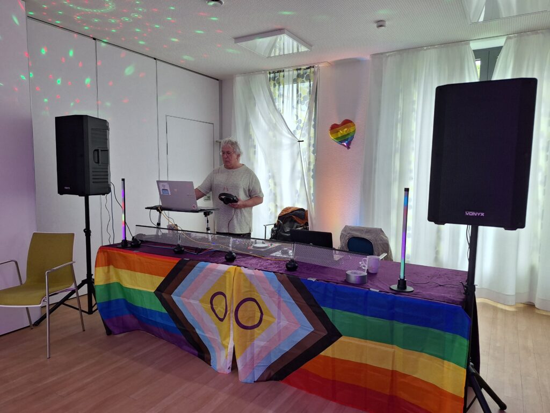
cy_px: 206
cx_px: 275
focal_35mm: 23
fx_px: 365
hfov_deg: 73.9
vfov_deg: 58.9
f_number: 1.8
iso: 40
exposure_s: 1/50
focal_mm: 5.54
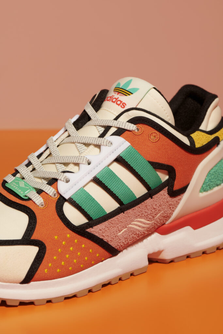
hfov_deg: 13.0
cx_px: 112
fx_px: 975
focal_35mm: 105
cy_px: 167
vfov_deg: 19.5
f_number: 16
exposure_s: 1/125
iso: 100
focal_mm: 105
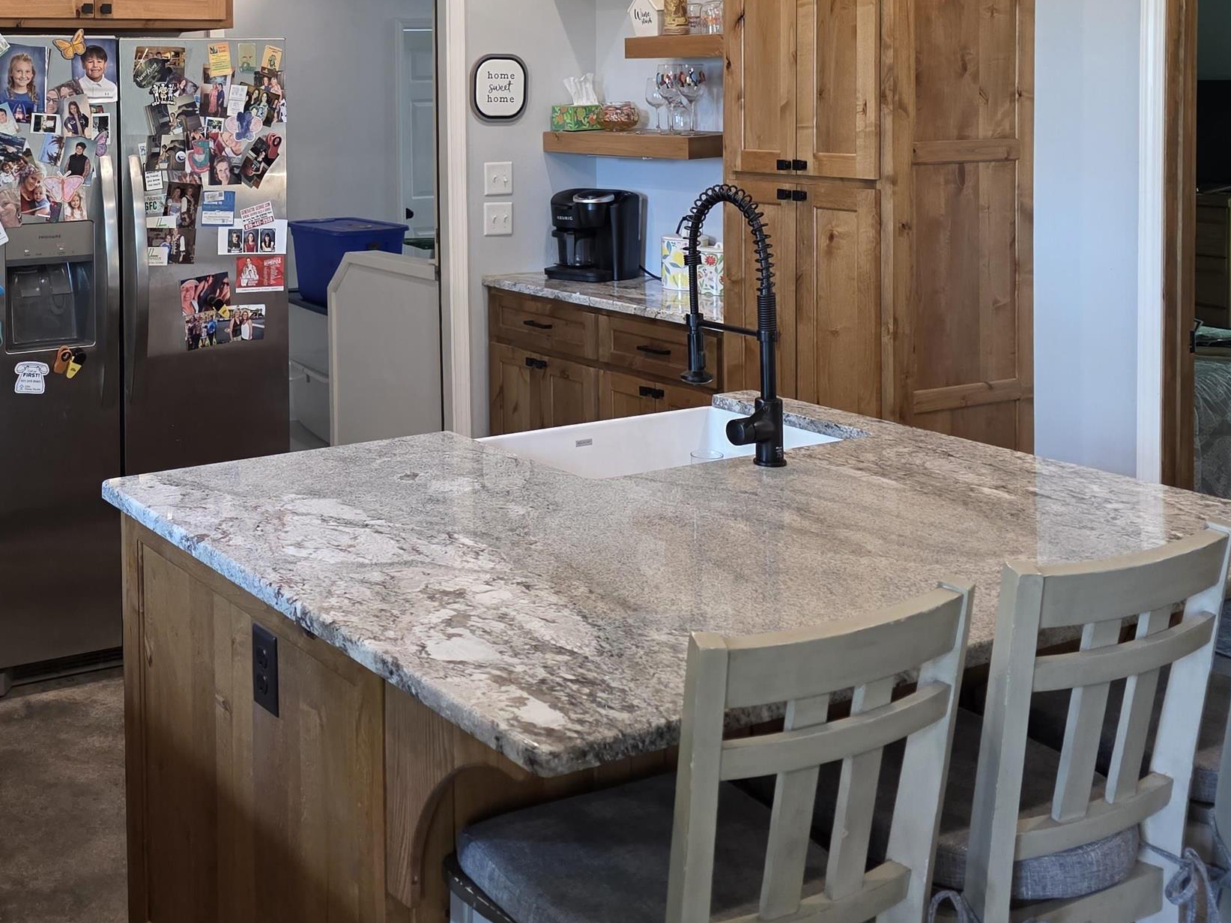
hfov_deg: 41.7
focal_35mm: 43
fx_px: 1529
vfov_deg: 32.0
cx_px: 228
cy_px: 100
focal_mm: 6.3
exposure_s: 1/120
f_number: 1.7
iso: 400
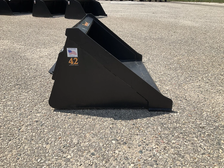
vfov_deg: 48.3
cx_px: 112
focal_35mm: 29
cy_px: 84
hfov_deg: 61.6
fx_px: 188
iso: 25
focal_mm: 3
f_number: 1.8
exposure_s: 1/2058
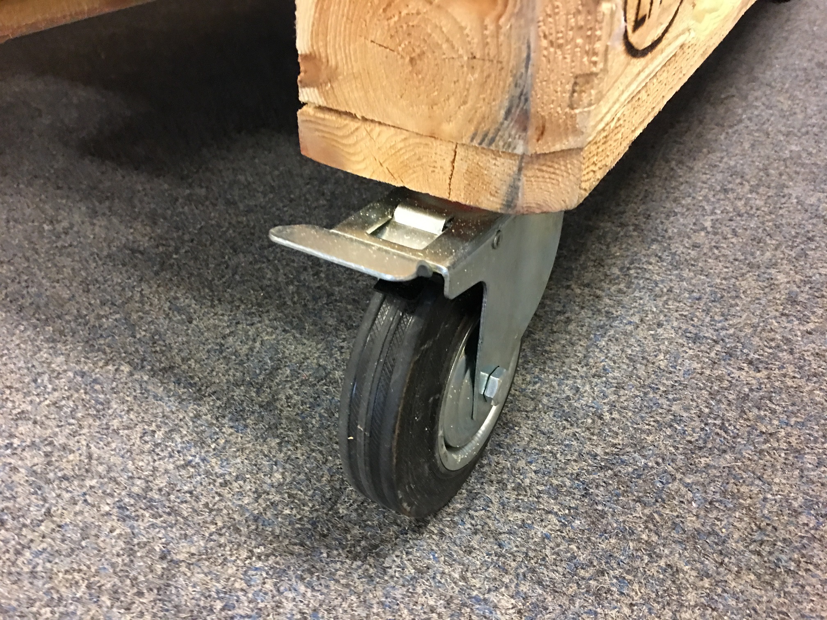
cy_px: 310
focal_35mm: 29
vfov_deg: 48.2
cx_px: 414
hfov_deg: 61.7
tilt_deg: -35.0
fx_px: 693
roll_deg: +0.9
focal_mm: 4.15
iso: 160
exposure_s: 1/8
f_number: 2.2
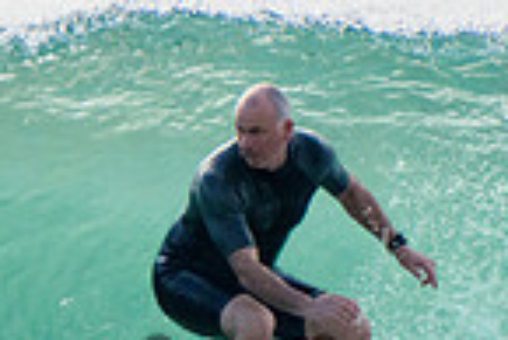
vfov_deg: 0.6
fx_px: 33829
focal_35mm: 2395
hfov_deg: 0.9
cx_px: 284
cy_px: 359
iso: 400
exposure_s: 1/2000
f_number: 5.6
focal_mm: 400
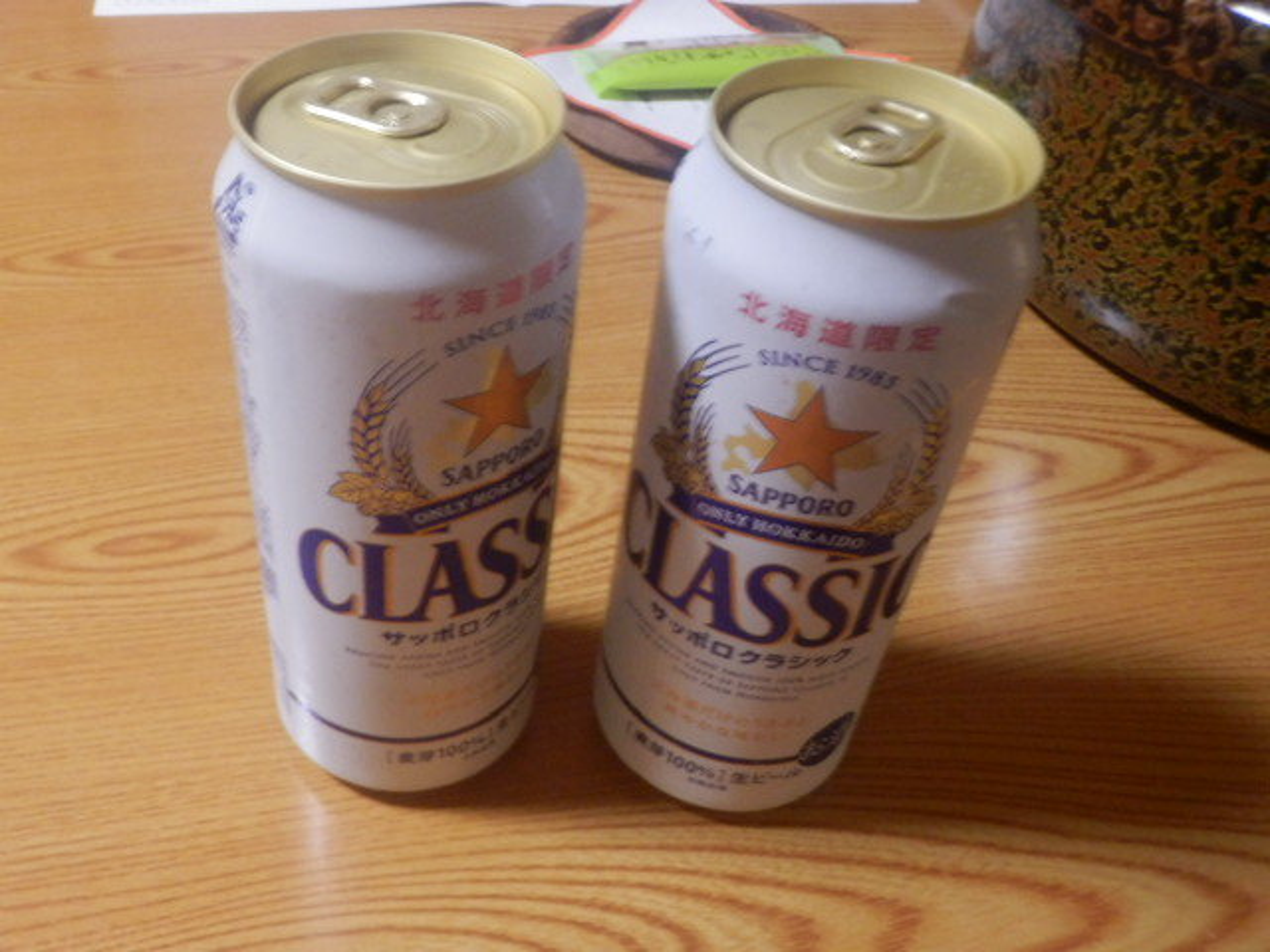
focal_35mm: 42
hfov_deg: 44.8
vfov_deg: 34.3
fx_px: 1541
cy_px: 476
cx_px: 635
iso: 800
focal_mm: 7.4
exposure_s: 1/8
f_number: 4
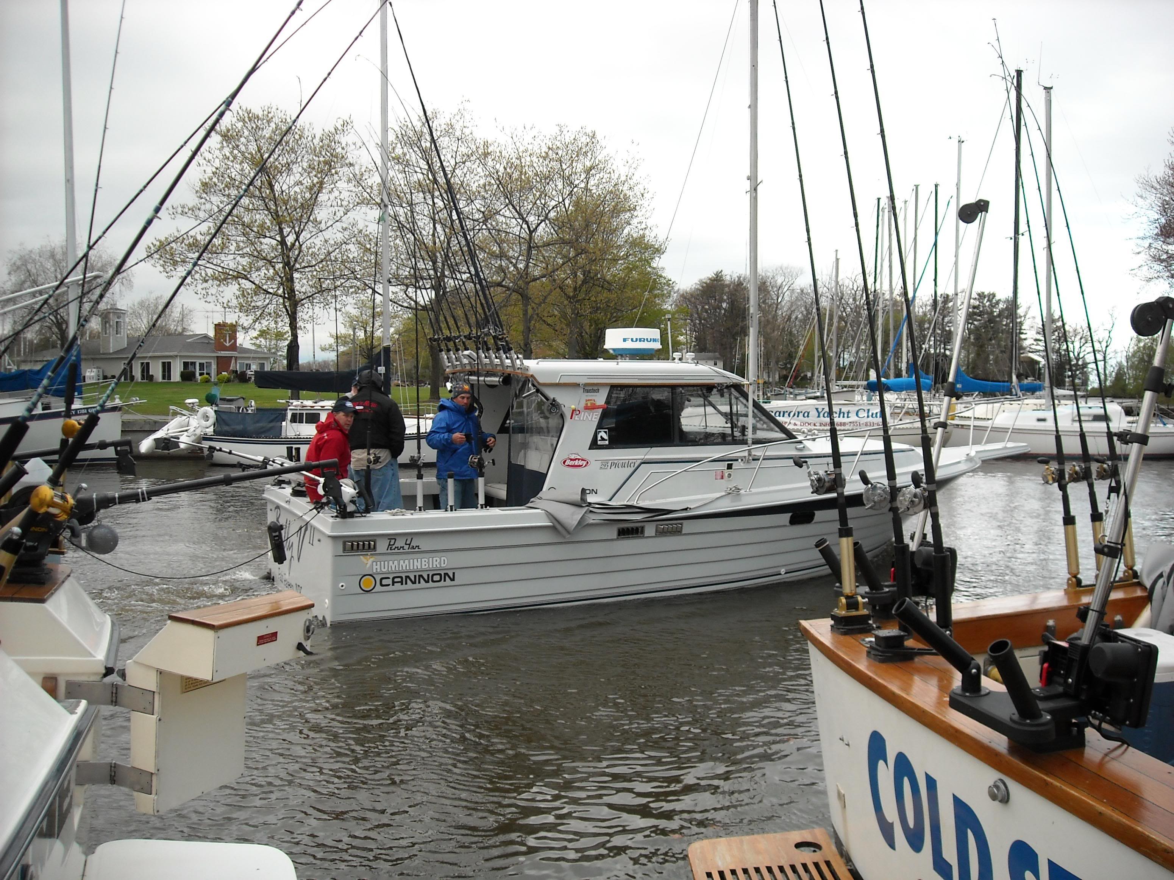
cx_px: 587
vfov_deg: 40.7
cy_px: 440
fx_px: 1187
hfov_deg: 52.6
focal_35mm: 35
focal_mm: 5.7
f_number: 2.8
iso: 104
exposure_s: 1/250
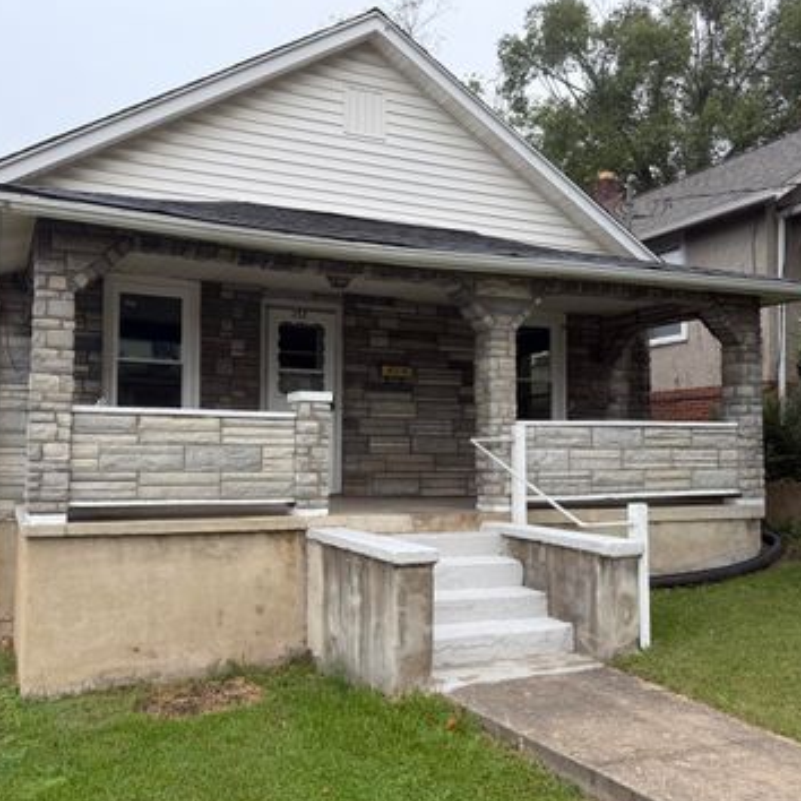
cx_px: 333
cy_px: 413
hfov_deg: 53.8
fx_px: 785
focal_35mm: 30
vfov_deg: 54.0
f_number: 1.78
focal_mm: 6.76
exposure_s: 1/174
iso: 100
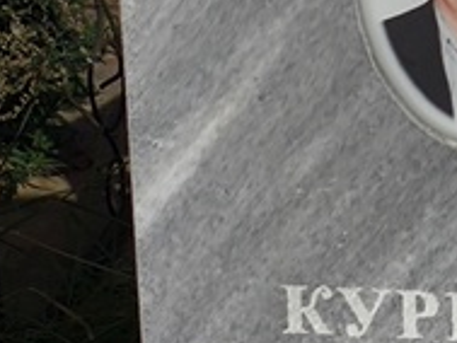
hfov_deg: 9.3
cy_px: 249
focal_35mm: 211
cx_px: 502
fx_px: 2787
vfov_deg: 7.0
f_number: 1.7
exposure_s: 1/3604
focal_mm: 4.71
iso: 50
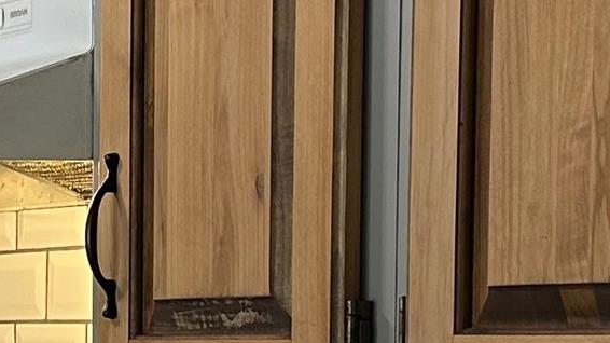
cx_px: -2
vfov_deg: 8.4
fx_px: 2296
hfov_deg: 14.9
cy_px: 414
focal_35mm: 142
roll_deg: -0.8
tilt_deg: -1.8
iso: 125
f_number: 1.78
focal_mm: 6.86
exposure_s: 1/60
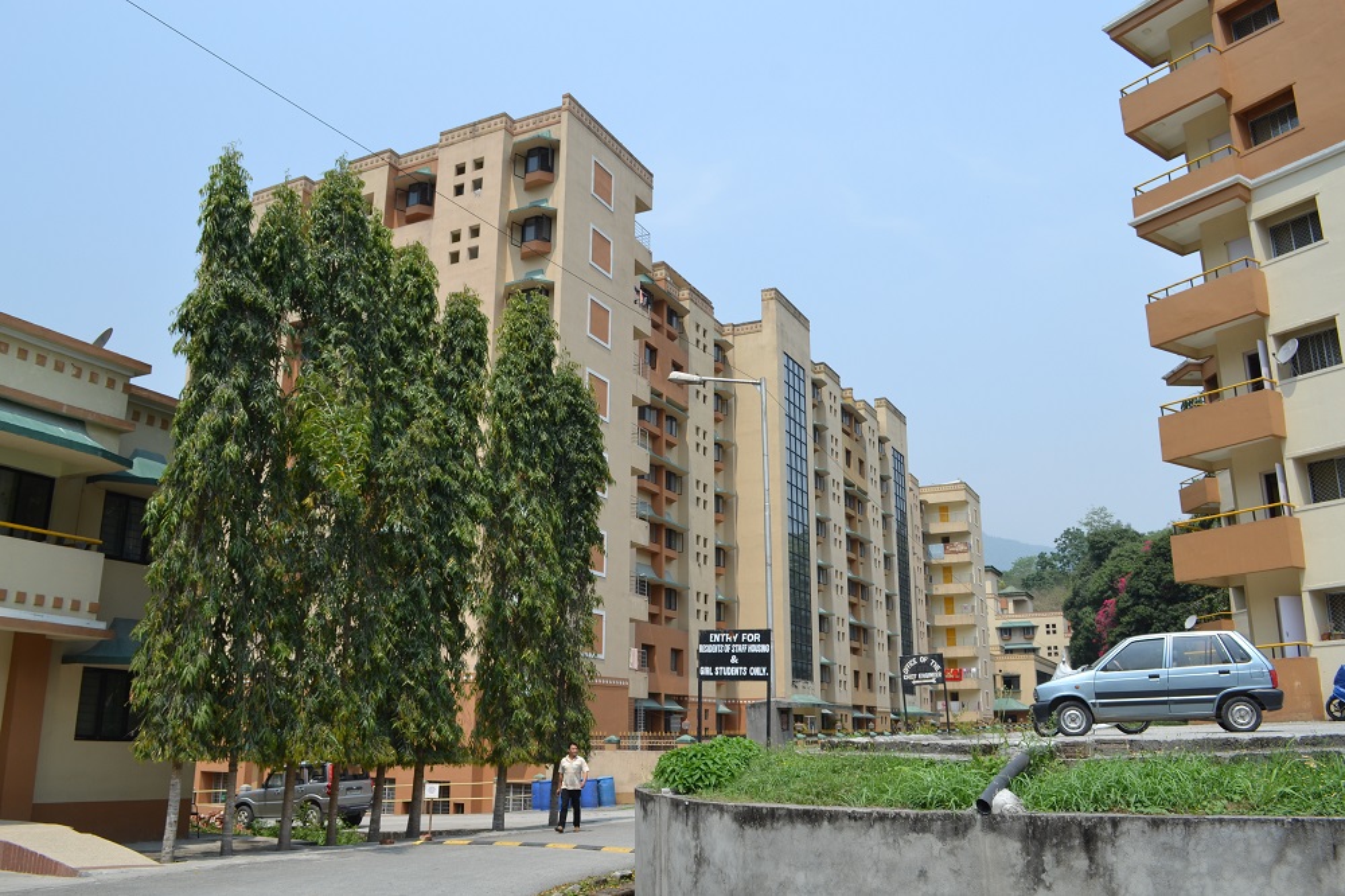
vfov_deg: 47.9
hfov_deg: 67.4
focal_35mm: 27
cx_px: 672
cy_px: 448
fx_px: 1008
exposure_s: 1/200
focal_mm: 18
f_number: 7.1
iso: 100
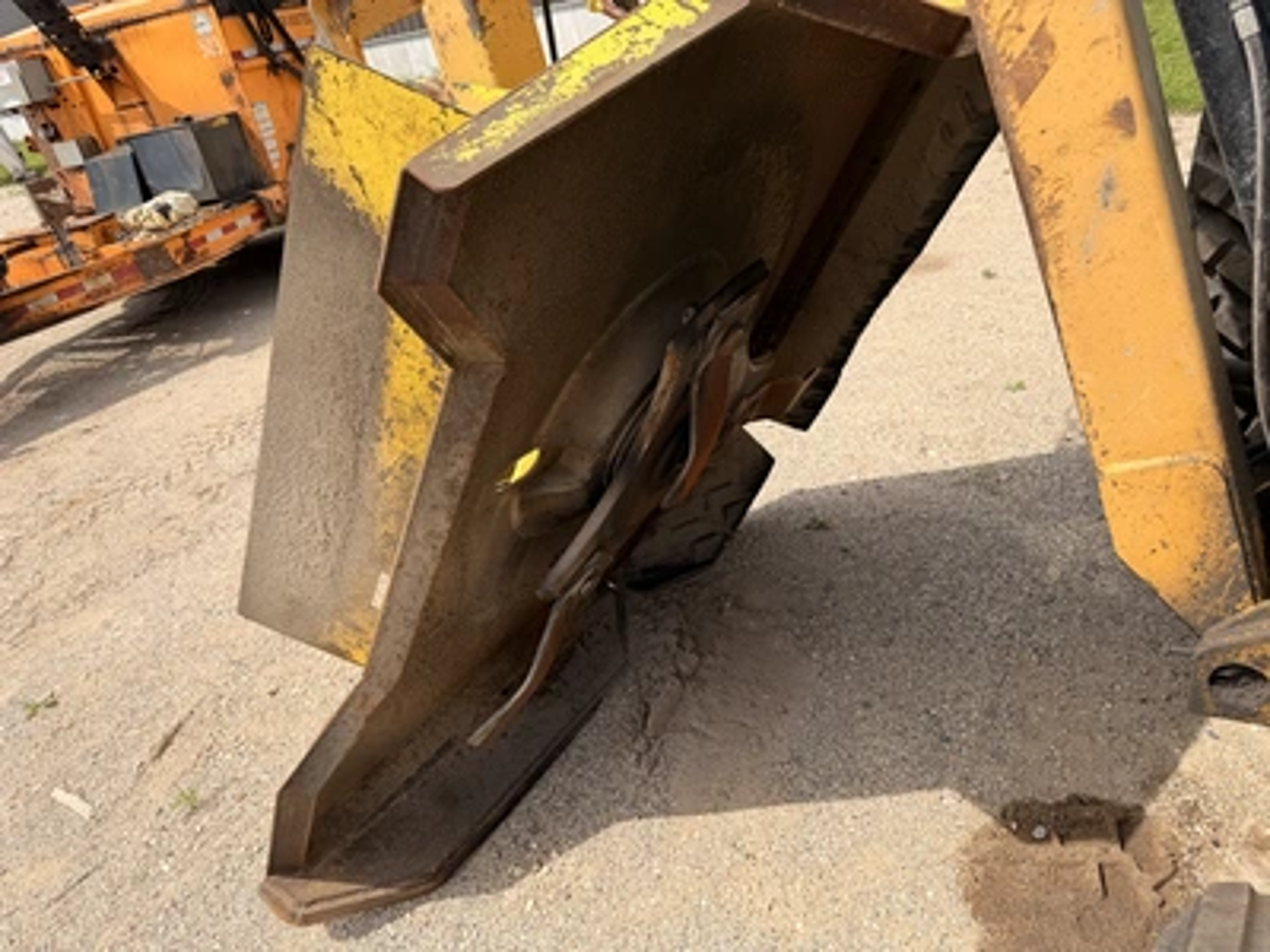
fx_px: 881
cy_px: 476
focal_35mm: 24
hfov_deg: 71.6
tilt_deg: -29.7
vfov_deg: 56.8
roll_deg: +15.2
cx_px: 635
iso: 80
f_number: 1.78
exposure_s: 1/3145
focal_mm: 6.76
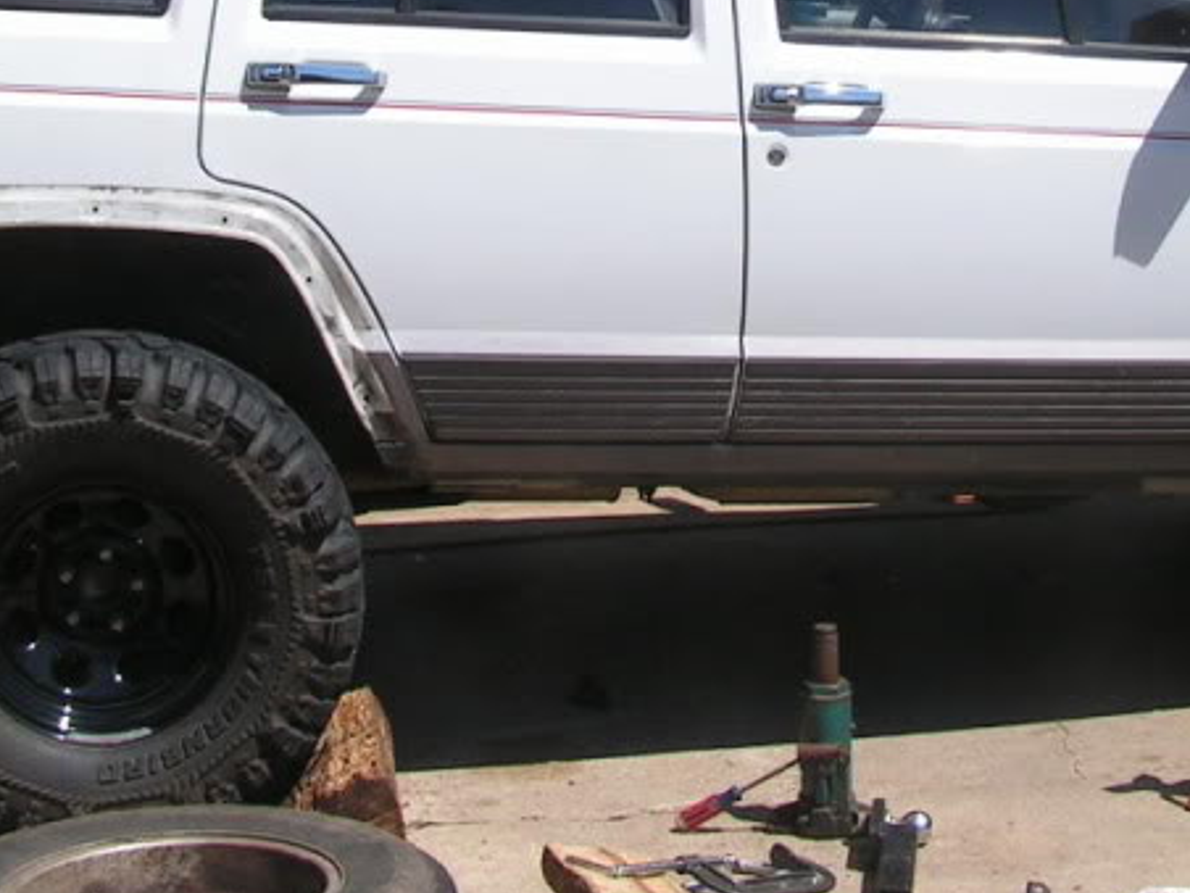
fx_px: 2956
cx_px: 816
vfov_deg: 16.8
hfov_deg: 22.6
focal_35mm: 86
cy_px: -21
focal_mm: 6.3
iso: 50
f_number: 5.6
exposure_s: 1/400
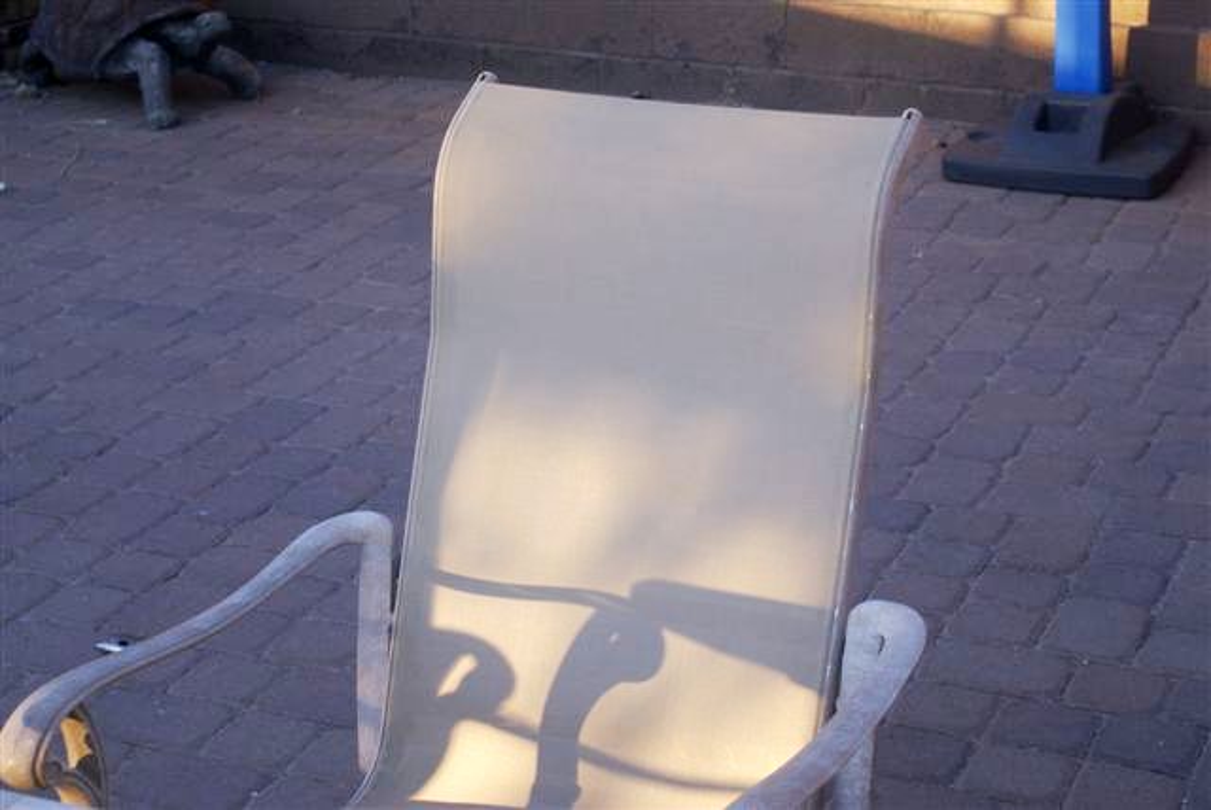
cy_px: 405
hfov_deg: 29.8
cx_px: 606
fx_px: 2273
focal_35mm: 68
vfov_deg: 20.2
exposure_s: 1/80
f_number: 5.6
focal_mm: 45
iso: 125
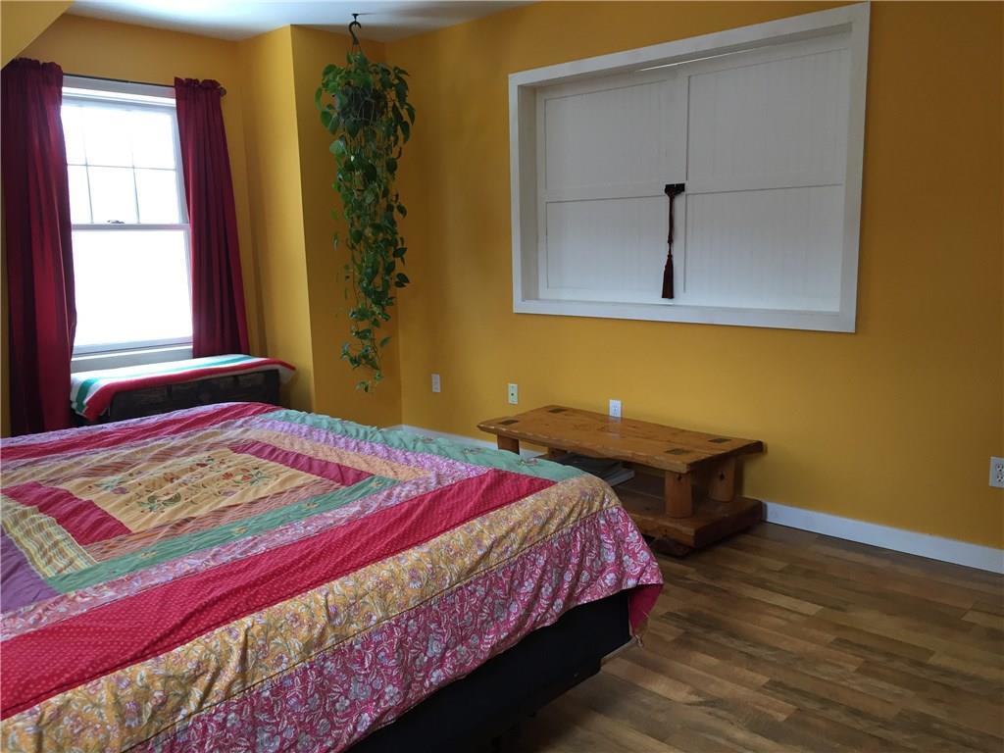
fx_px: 841
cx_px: 502
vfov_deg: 48.2
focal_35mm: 29
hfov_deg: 61.7
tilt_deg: -8.0
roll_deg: +1.2
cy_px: 376
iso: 32
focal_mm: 4.15
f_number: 2.2
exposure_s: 1/30
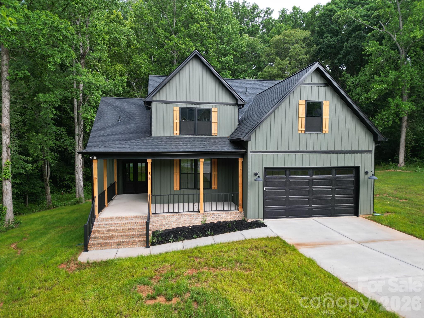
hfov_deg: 71.6
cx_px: 212
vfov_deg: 56.8
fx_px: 294
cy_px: 159
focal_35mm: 24
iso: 140
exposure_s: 1/240
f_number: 1.7
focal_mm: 6.72
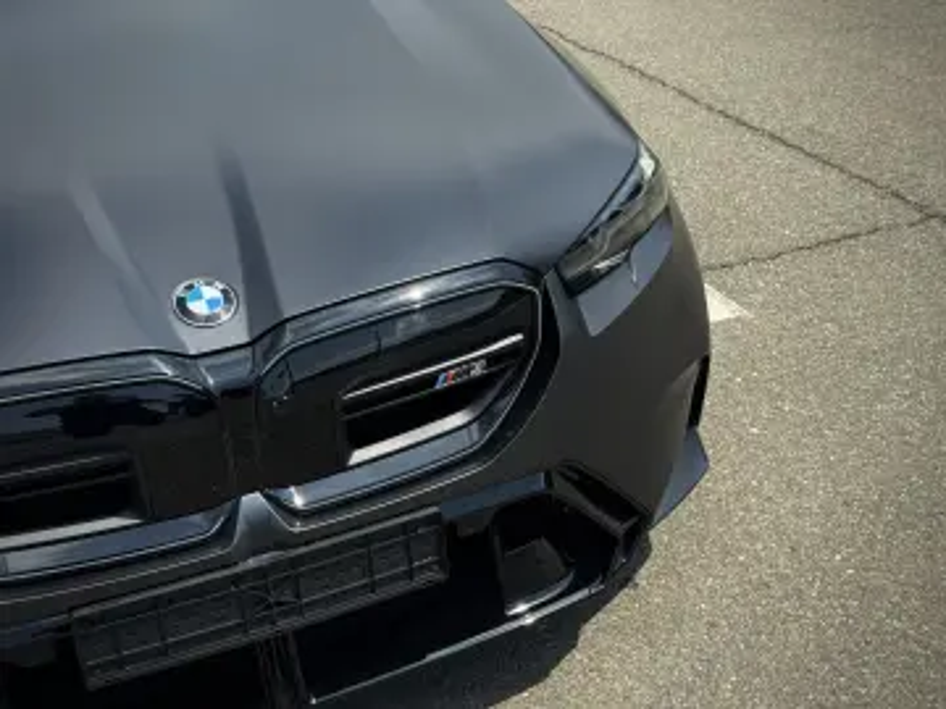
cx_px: 473
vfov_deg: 30.3
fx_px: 1312
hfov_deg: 39.7
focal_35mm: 48
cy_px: 354
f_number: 1.78
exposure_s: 1/3096
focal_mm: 6.76
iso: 64
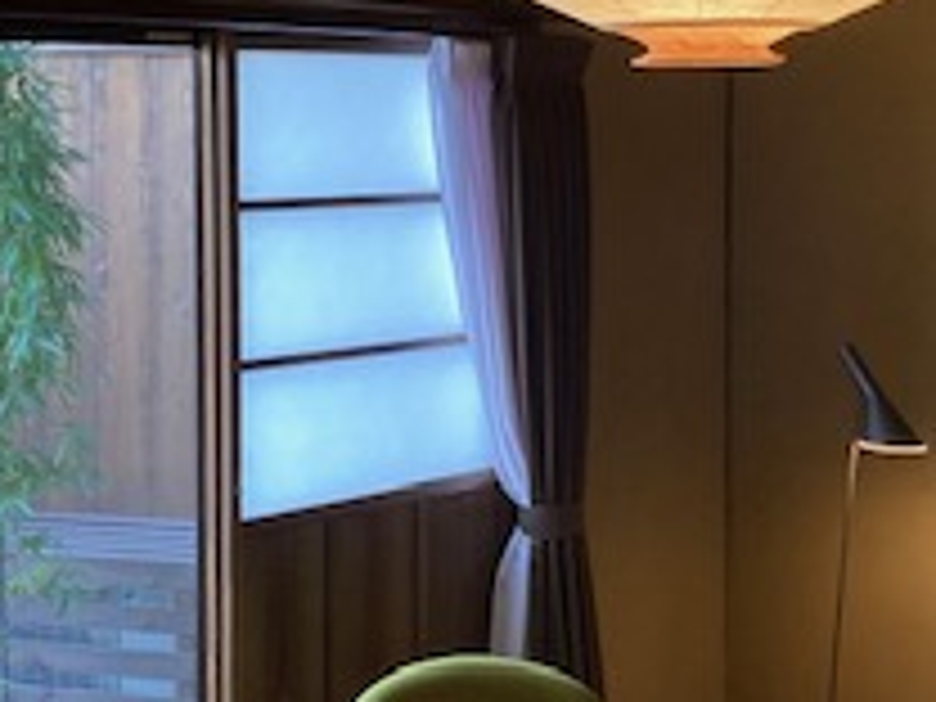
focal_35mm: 86
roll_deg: -0.6
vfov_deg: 17.2
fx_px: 2325
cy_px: 306
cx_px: 621
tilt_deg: -3.6
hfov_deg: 22.7
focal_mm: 3.99
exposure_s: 1/60
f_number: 1.8
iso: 100
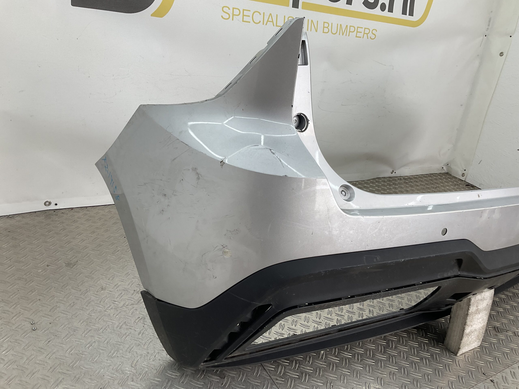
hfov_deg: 61.7
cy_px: 194
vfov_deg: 48.2
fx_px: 435
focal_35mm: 29
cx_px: 260
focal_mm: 3
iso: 16
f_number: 1.8
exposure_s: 1/136
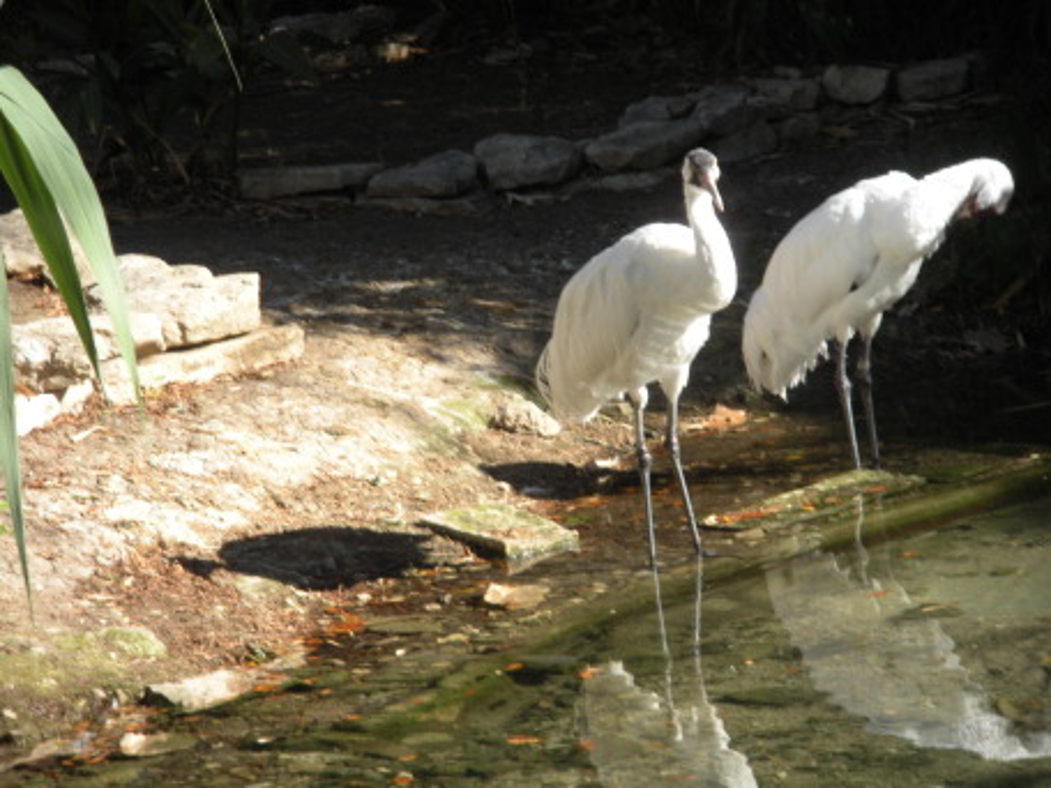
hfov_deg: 11.0
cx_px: 526
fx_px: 5465
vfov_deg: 8.2
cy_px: 394
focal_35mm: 180
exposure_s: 1/137
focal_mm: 31.5
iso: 88
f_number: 5.6
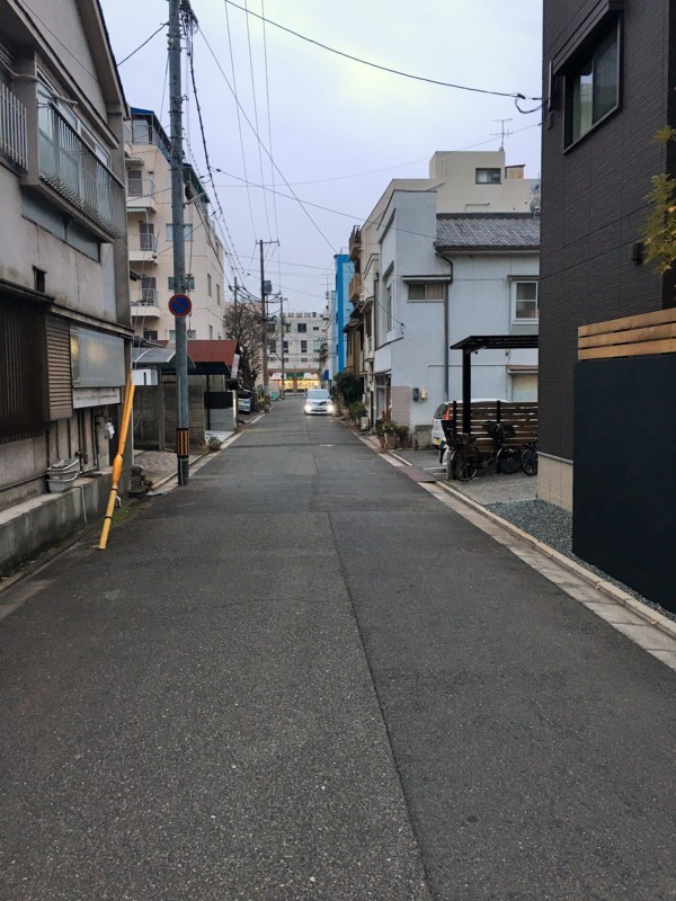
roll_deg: +0.1
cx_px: 338
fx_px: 755
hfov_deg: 48.2
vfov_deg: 61.7
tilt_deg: -3.8
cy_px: 450
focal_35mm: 29
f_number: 2.2
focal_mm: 4.15
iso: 32
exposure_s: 1/15
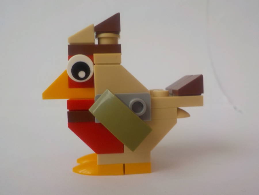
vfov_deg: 46.8
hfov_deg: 60.0
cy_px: 98
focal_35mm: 30
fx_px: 224
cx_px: 130
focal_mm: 4.1
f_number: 3.3
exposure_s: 1/30
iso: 180
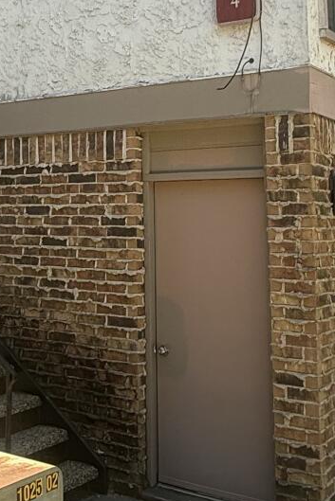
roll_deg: -0.6
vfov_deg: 35.6
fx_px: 767
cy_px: 142
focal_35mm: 55
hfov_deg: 24.1
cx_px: 45
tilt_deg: +6.7
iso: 64
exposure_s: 1/315
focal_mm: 2.22
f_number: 2.2
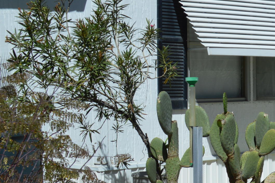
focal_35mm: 102
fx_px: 778
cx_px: 385
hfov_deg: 18.3
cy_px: 92
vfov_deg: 13.4
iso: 100
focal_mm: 24
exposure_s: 1/320
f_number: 9
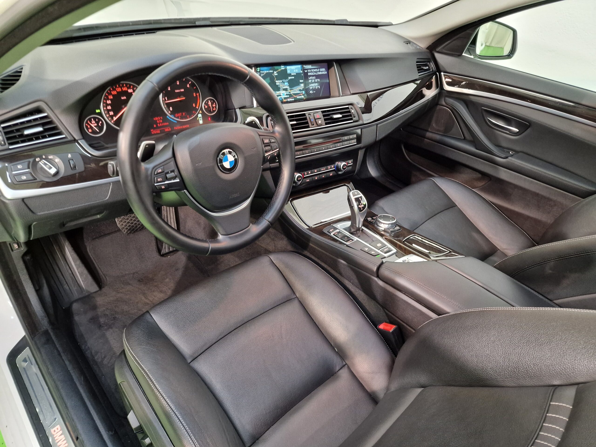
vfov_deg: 58.9
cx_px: 298
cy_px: 224
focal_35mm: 23
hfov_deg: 73.9
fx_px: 396
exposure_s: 1/33
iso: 500
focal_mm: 6.4
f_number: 1.8
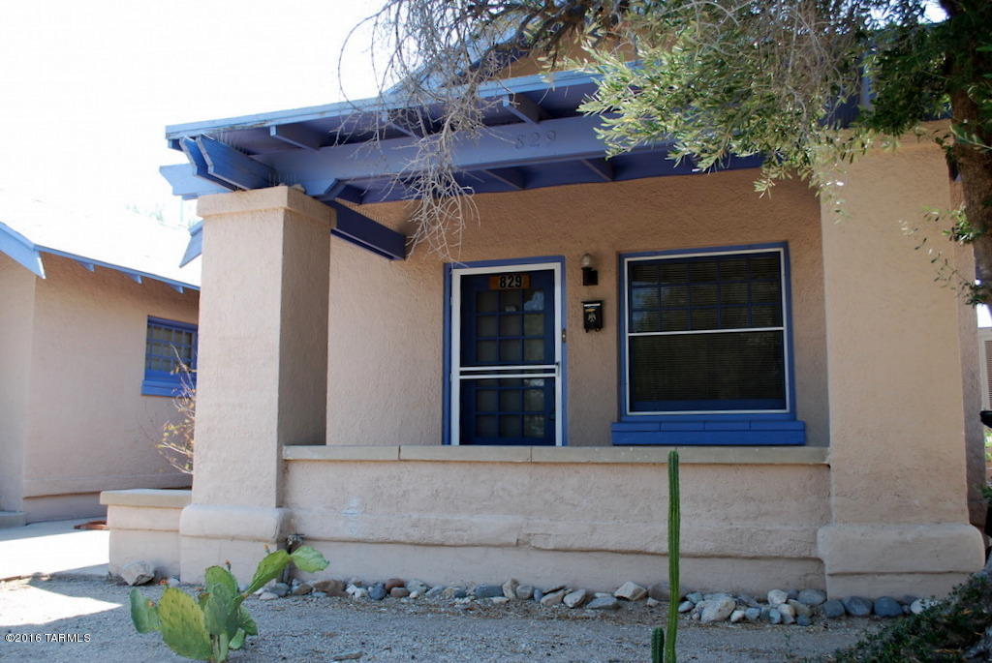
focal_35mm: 30
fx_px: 827
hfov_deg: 61.9
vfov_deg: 43.7
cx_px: 496
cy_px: 332
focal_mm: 20
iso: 125
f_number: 5.6
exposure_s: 1/125
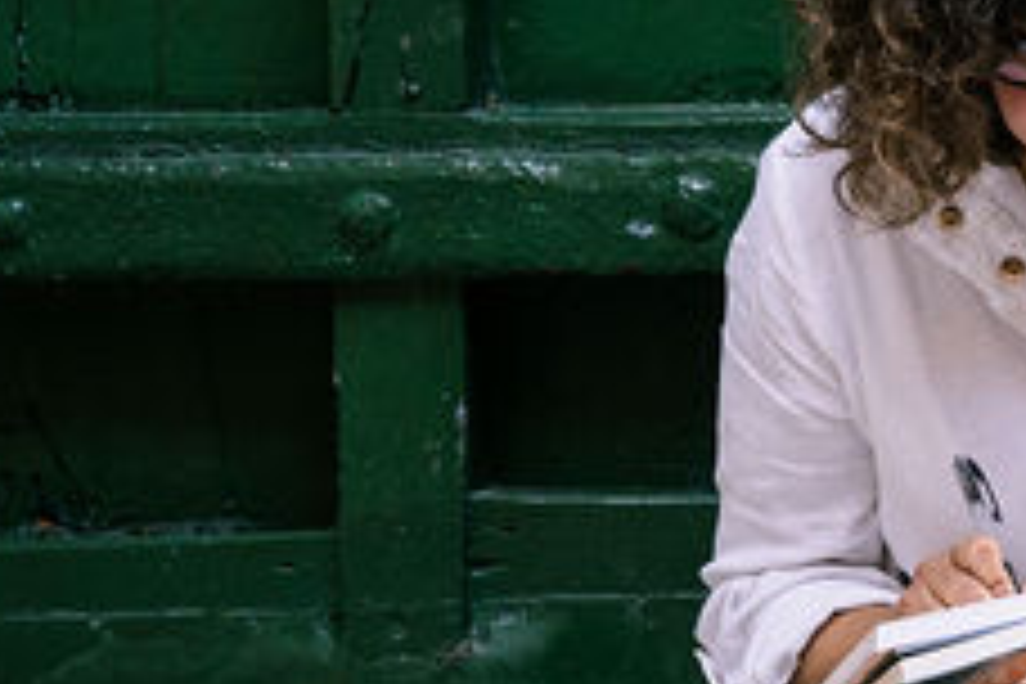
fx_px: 8948
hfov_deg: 6.5
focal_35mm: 314
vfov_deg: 4.4
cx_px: 1408
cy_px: 263
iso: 1250
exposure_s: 1/320
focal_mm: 70
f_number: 3.2
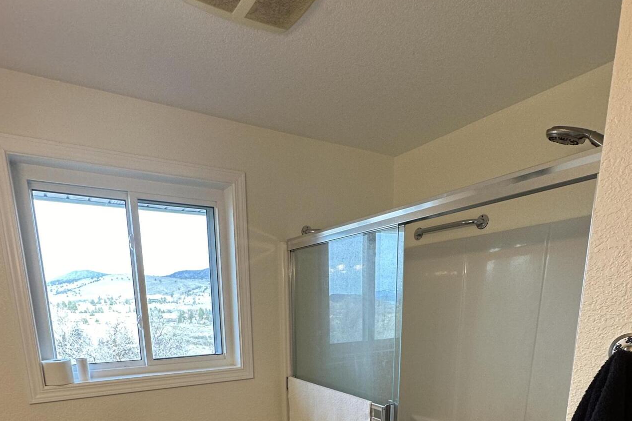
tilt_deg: -12.4
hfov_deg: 76.1
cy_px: 397
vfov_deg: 48.0
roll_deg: -0.1
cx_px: 301
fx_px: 404
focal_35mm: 23
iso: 125
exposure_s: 1/120
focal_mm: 2.22
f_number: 2.2
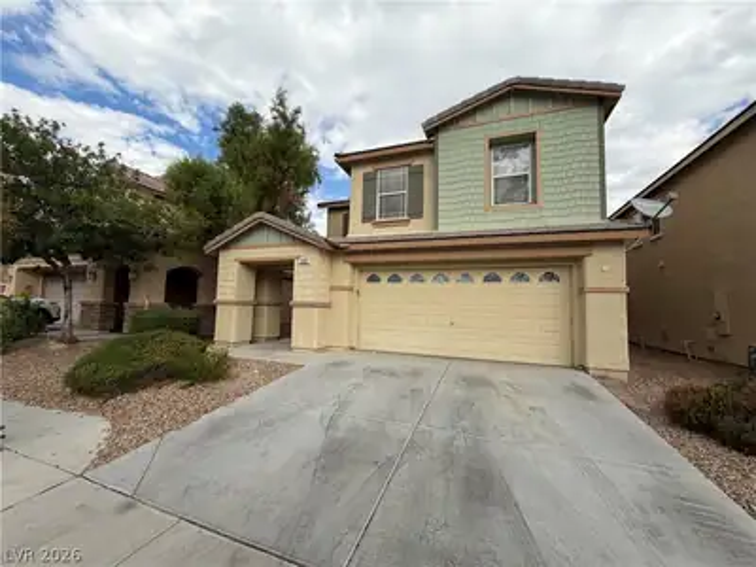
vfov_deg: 85.7
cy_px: 284
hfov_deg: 102.1
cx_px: 378
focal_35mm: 14
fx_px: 306
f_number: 2.2
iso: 25
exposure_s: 1/770
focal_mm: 2.22
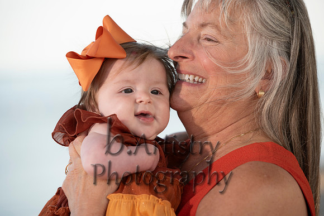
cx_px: 162
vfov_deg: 7.9
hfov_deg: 11.7
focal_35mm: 175
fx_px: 1575
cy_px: 108
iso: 160
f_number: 4
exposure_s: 1/320
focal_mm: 175
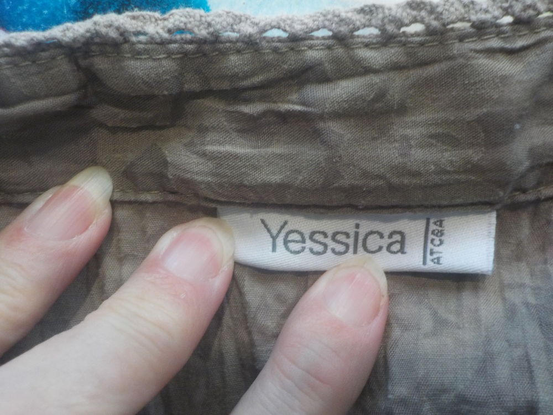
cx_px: 276
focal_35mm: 30
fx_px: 479
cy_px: 208
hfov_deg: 60.0
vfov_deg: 46.8
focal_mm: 4.1
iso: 320
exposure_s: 1/30
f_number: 3.3
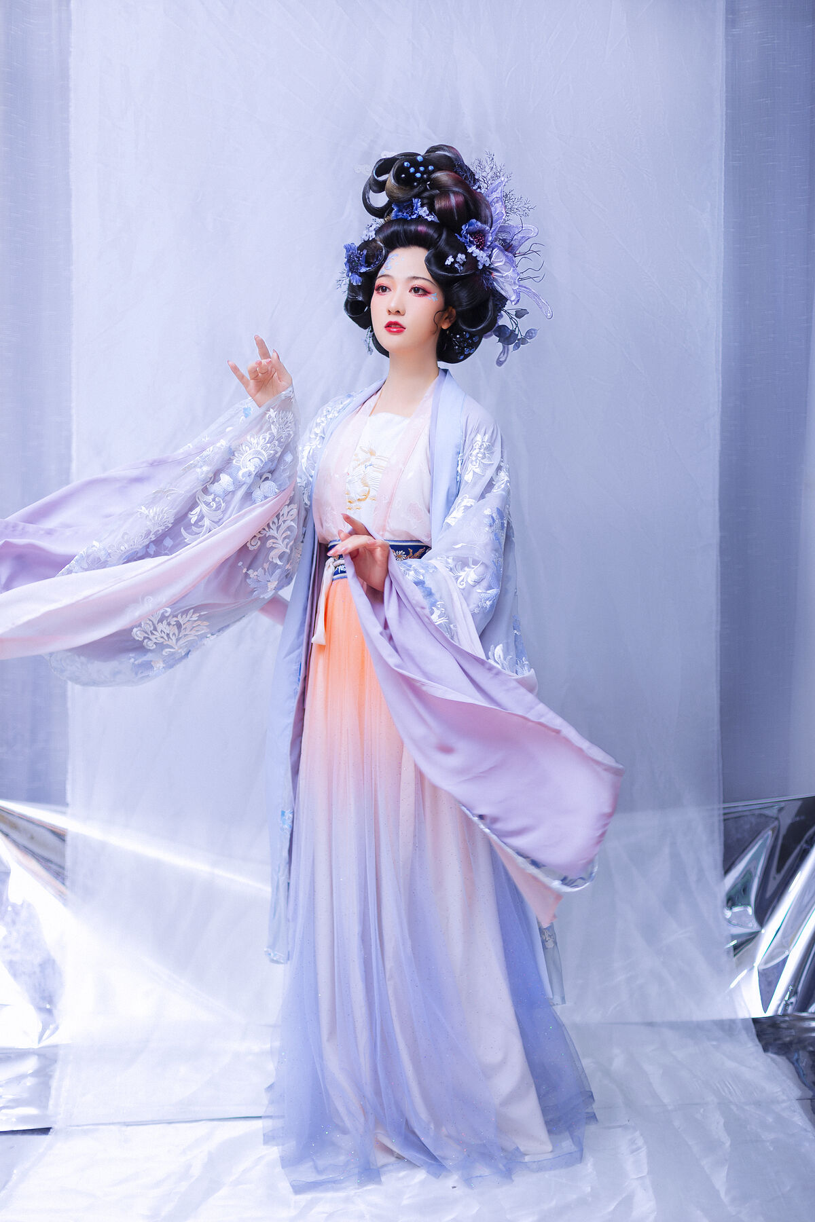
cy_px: 611
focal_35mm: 50
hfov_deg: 27.0
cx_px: 408
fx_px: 1698
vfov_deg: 39.6
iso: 100
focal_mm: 50
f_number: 2
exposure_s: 1/160
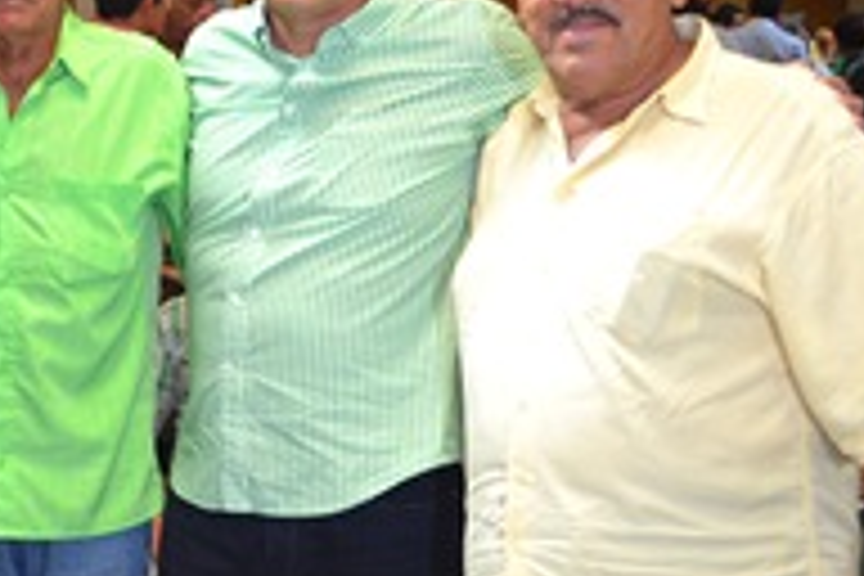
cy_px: 299
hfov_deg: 24.9
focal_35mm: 77
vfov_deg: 17.7
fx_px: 1848
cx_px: -27
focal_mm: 22
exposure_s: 1/60
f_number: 4
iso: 1100
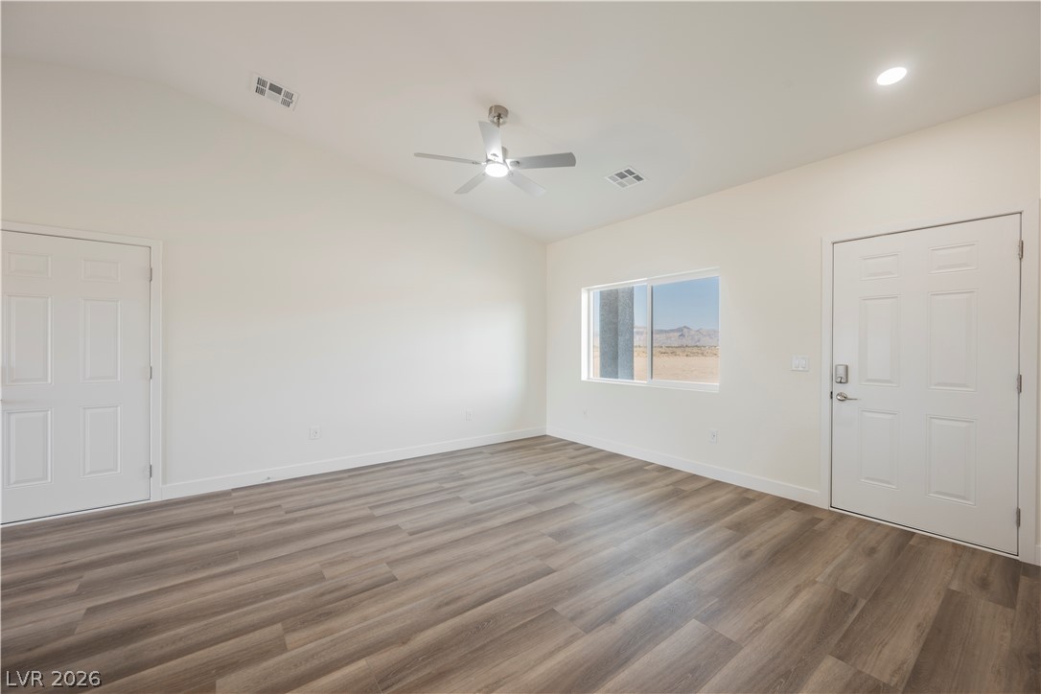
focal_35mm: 14
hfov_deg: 104.3
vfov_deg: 81.2
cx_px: 520
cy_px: 347
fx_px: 405
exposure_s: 1/125
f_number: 8
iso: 125
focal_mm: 14
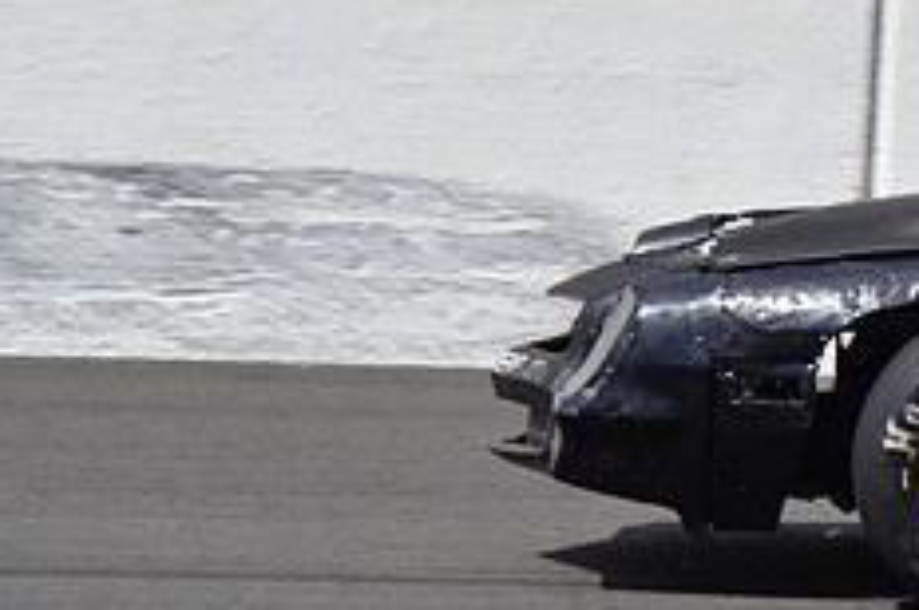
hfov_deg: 7.5
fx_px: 6857
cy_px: 432
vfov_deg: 5.1
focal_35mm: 269
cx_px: 1505
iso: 1000
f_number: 14
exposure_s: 1/1000
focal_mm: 52
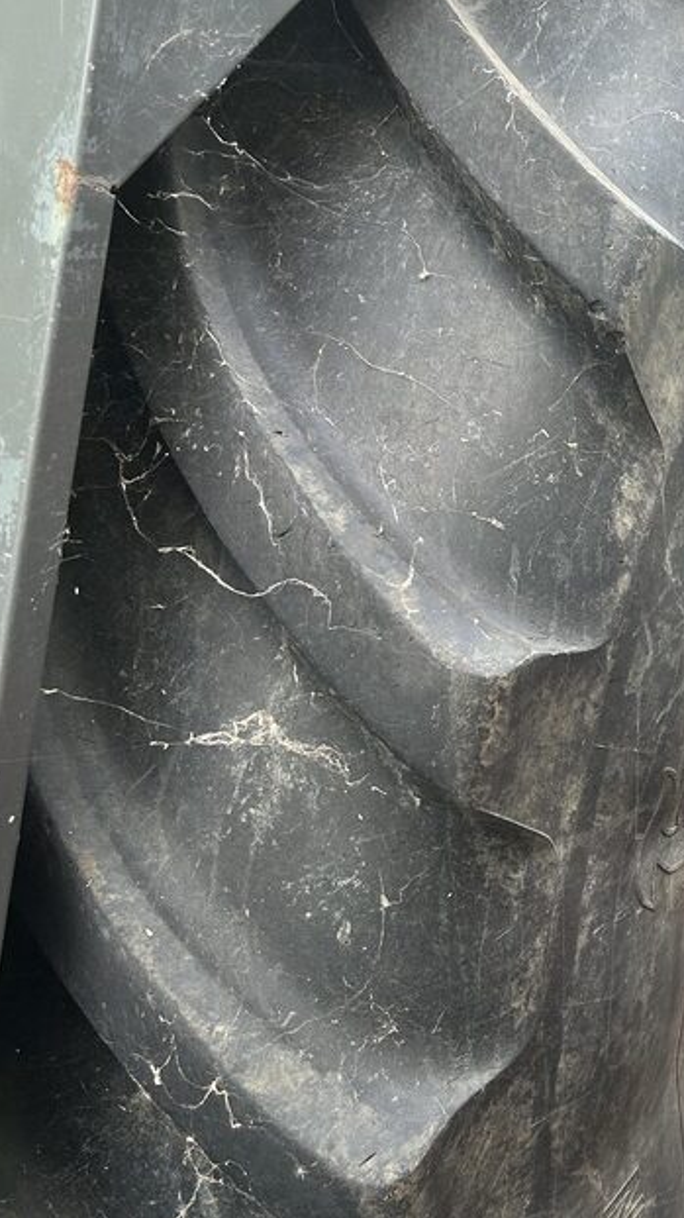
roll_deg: -4.7
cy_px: 437
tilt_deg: -13.9
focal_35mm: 46
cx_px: 647
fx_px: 1484
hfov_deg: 25.0
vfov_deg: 44.1
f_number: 1.5
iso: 50
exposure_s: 1/374
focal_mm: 5.7
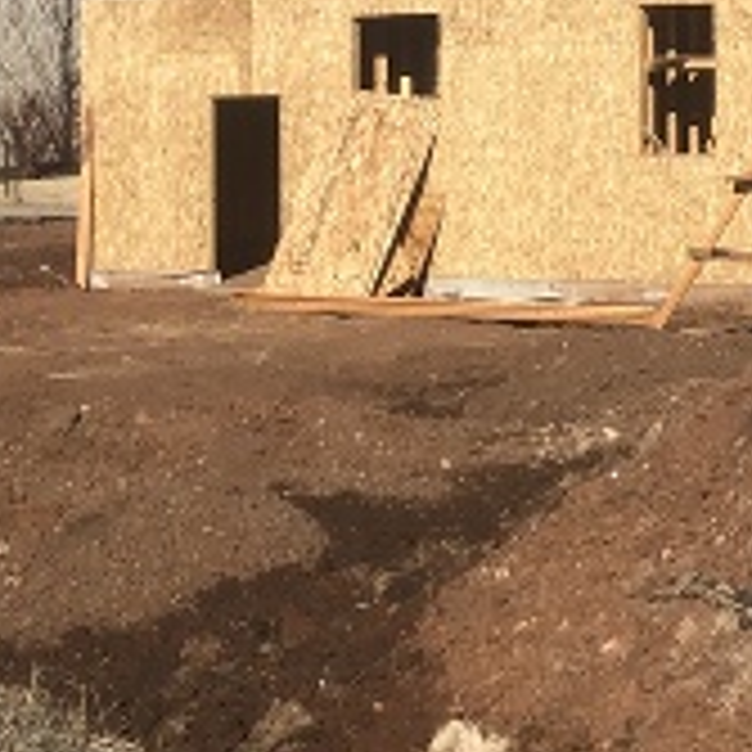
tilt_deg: +1.3
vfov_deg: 17.6
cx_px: 1022
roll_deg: +1.5
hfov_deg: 17.0
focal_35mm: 95
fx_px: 2335
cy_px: -90
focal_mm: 4
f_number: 1.8
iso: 20
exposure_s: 1/2433
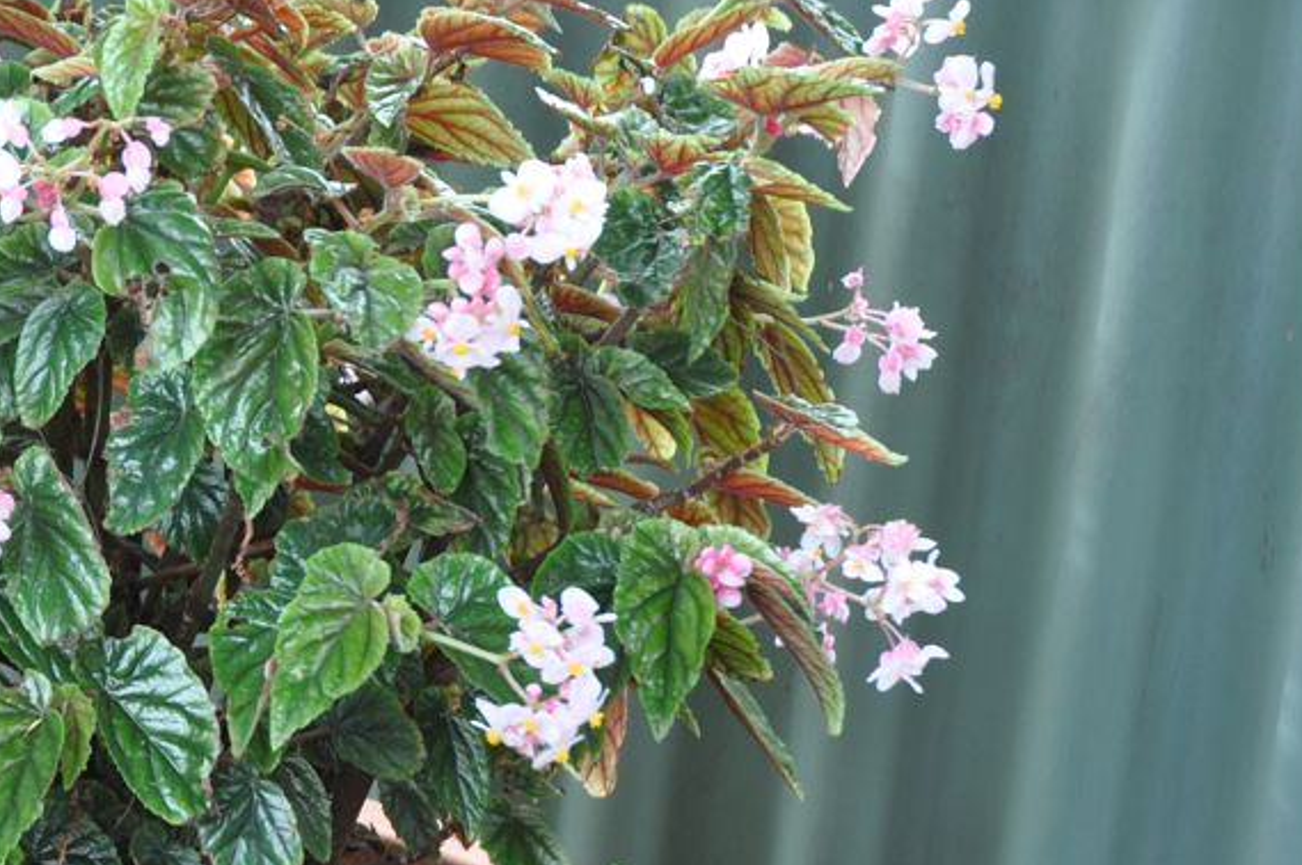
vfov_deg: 11.6
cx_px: -59
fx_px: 4267
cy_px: 526
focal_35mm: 118
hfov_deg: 16.9
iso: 400
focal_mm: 35
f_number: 4.2
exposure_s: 1/60
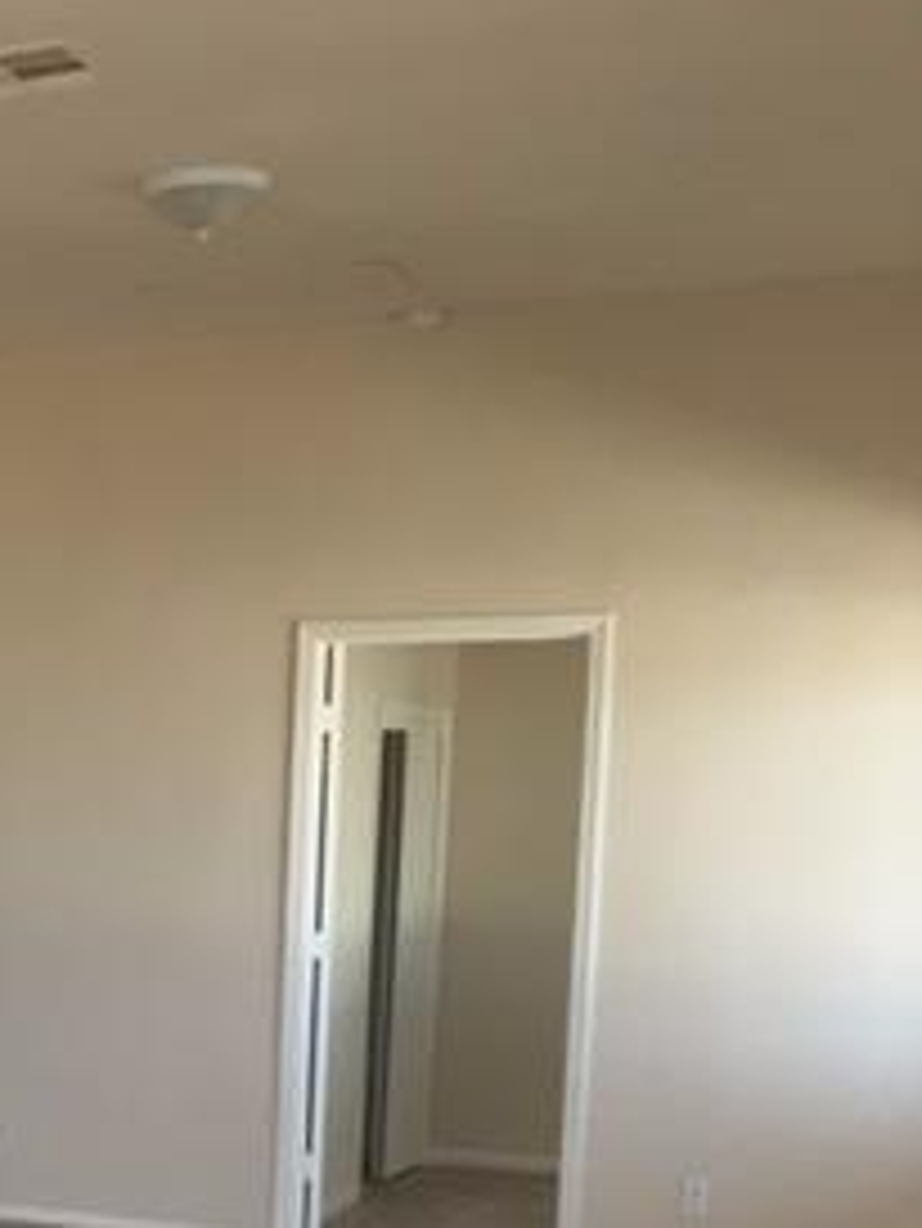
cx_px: -513
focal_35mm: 68
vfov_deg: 27.8
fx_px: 2413
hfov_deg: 18.7
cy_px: 1017
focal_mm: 4.15
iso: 32
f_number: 2.2
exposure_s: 1/40
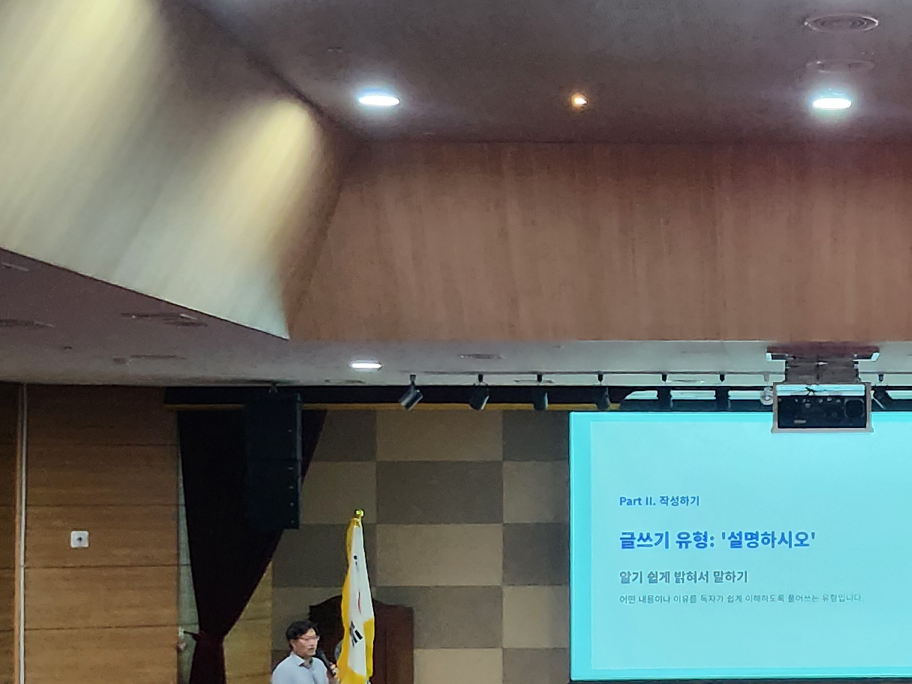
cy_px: 459
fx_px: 2081
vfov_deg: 18.6
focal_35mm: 79
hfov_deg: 23.8
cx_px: 869
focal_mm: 5
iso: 200
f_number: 1.8
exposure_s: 1/120
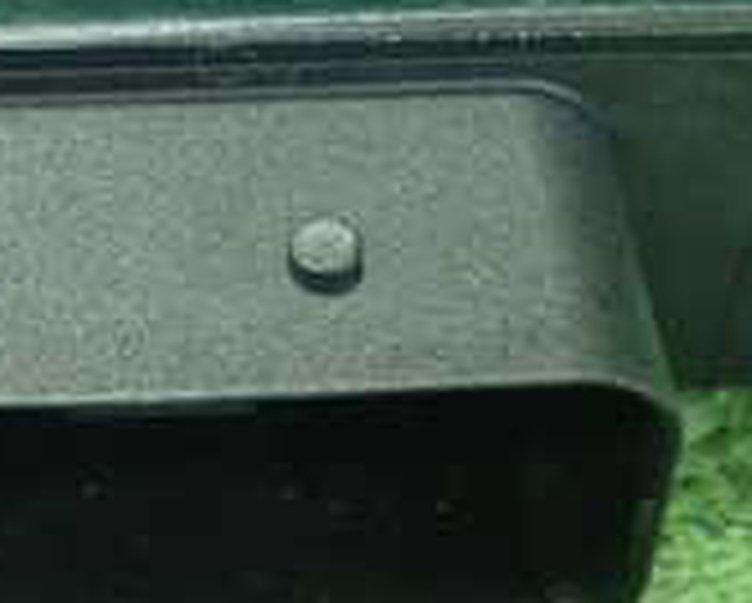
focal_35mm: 105
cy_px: -108
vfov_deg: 14.3
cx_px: 59
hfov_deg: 17.9
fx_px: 2340
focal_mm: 5.5
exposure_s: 1/125
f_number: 2.3
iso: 640
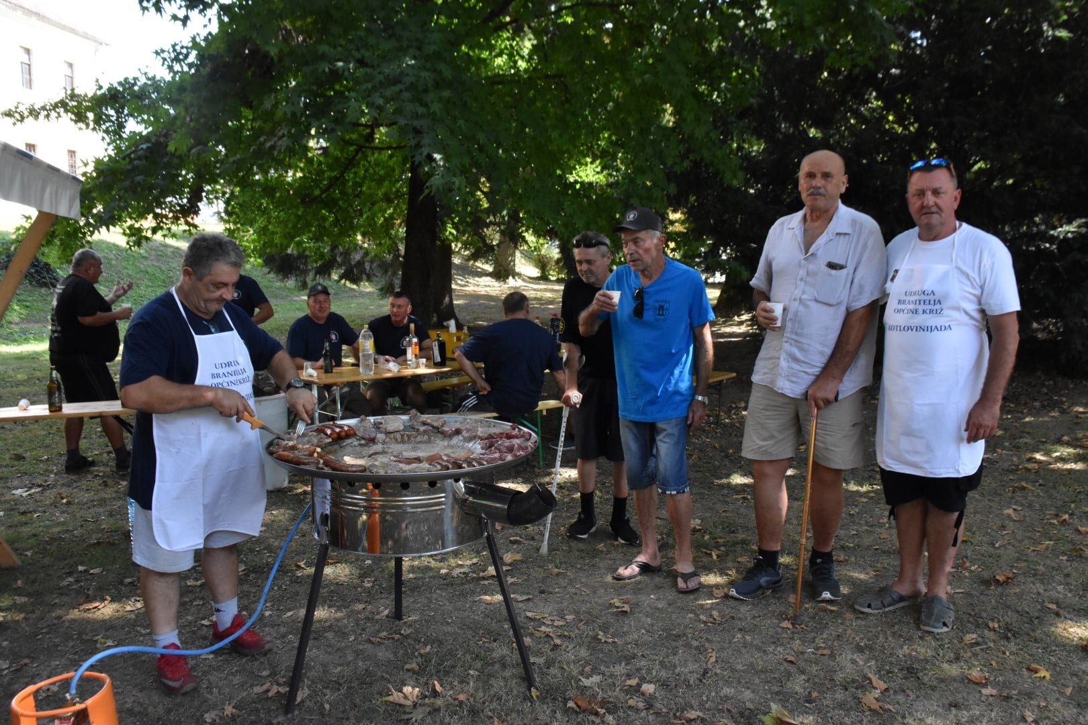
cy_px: 362
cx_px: 544
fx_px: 907
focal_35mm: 30
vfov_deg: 43.6
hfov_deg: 61.9
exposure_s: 1/400
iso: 2500
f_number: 10
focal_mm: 20
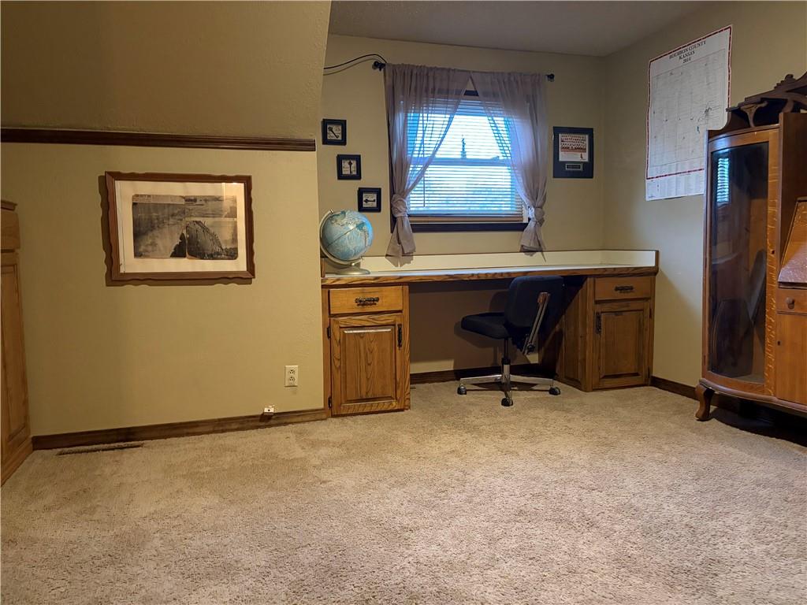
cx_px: 404
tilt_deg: -4.8
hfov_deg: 67.3
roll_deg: +1.2
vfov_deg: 53.1
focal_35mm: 26
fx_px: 606
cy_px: 302
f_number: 1.6
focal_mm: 5.96
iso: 500
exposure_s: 1/30
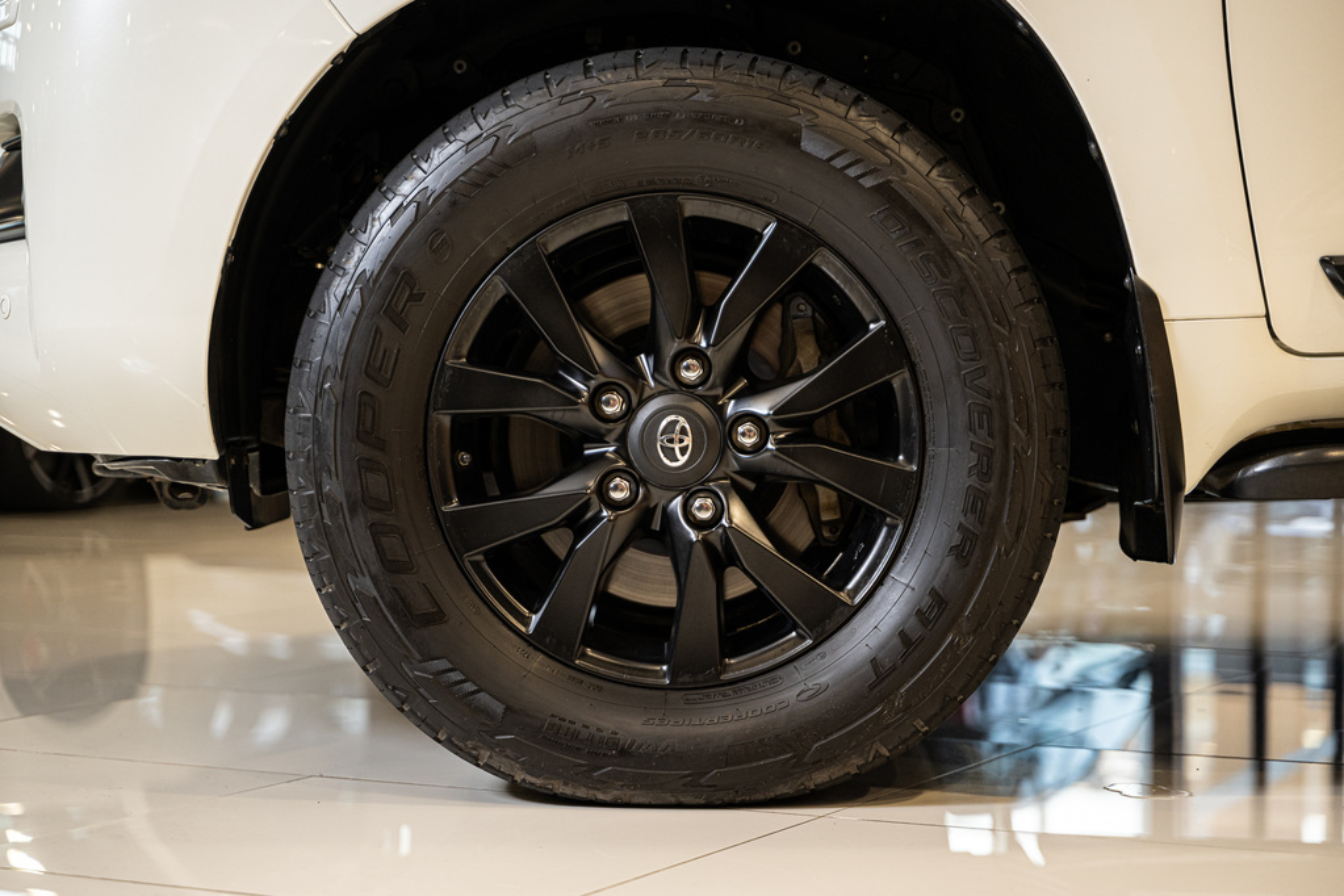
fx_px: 2800
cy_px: 448
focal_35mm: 75
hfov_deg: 27.0
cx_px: 672
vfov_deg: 18.2
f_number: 2.8
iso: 640
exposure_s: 1/125
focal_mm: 75
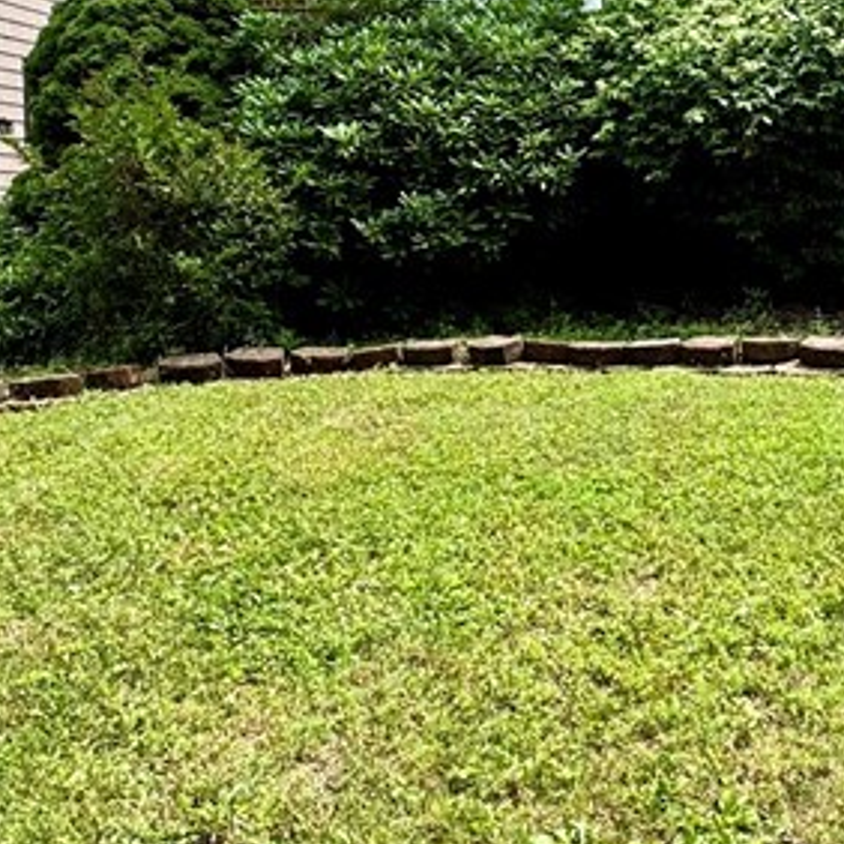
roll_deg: +0.8
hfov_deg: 36.0
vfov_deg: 36.7
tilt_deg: -0.3
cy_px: 215
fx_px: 1241
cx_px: 703
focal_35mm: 45
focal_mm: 2.22
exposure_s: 1/615
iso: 40
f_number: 2.2
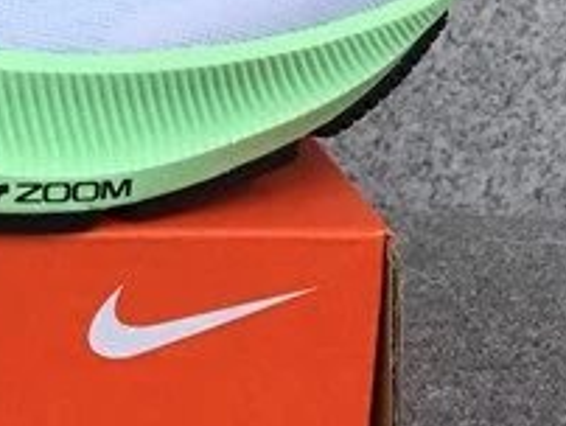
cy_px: 27
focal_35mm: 138
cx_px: -305
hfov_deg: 13.4
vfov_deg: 10.7
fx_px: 2259
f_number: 2.4
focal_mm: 3.3
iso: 25
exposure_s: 1/337
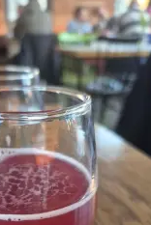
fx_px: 257
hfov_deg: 31.5
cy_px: 187
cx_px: 22
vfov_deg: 44.5
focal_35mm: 41
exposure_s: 1/120
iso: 1000
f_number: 1.8
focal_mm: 5.4
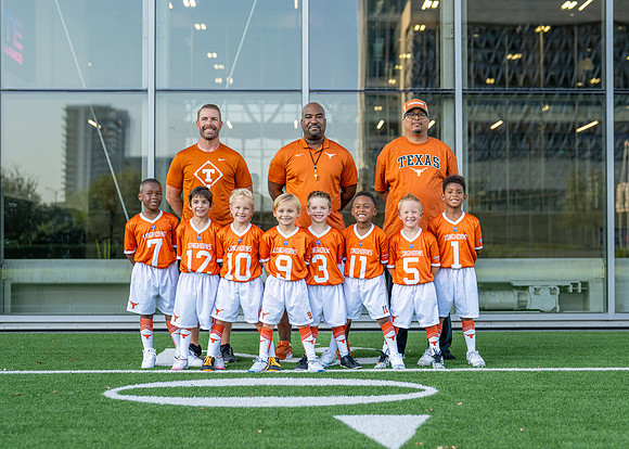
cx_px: 336
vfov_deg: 23.2
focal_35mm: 61
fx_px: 1093
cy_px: 233
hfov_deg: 32.1
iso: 100
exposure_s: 1/400
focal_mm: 50
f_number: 2
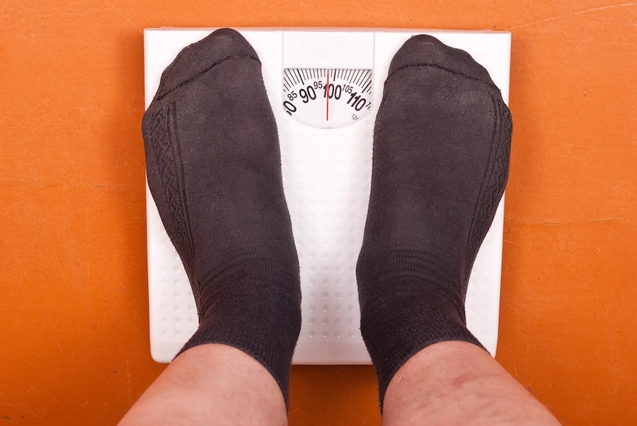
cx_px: 318
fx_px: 1461
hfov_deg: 24.6
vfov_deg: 16.6
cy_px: 213
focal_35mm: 82
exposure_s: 1/200
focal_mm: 55
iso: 100
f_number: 11
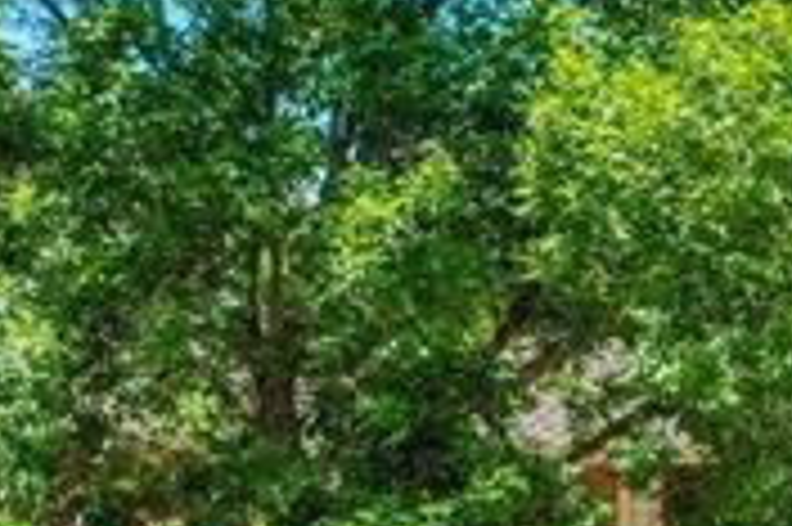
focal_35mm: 102
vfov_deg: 13.2
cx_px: 896
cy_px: 544
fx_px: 2242
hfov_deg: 19.1
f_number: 7.1
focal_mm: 10.26
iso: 800
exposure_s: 1/1250
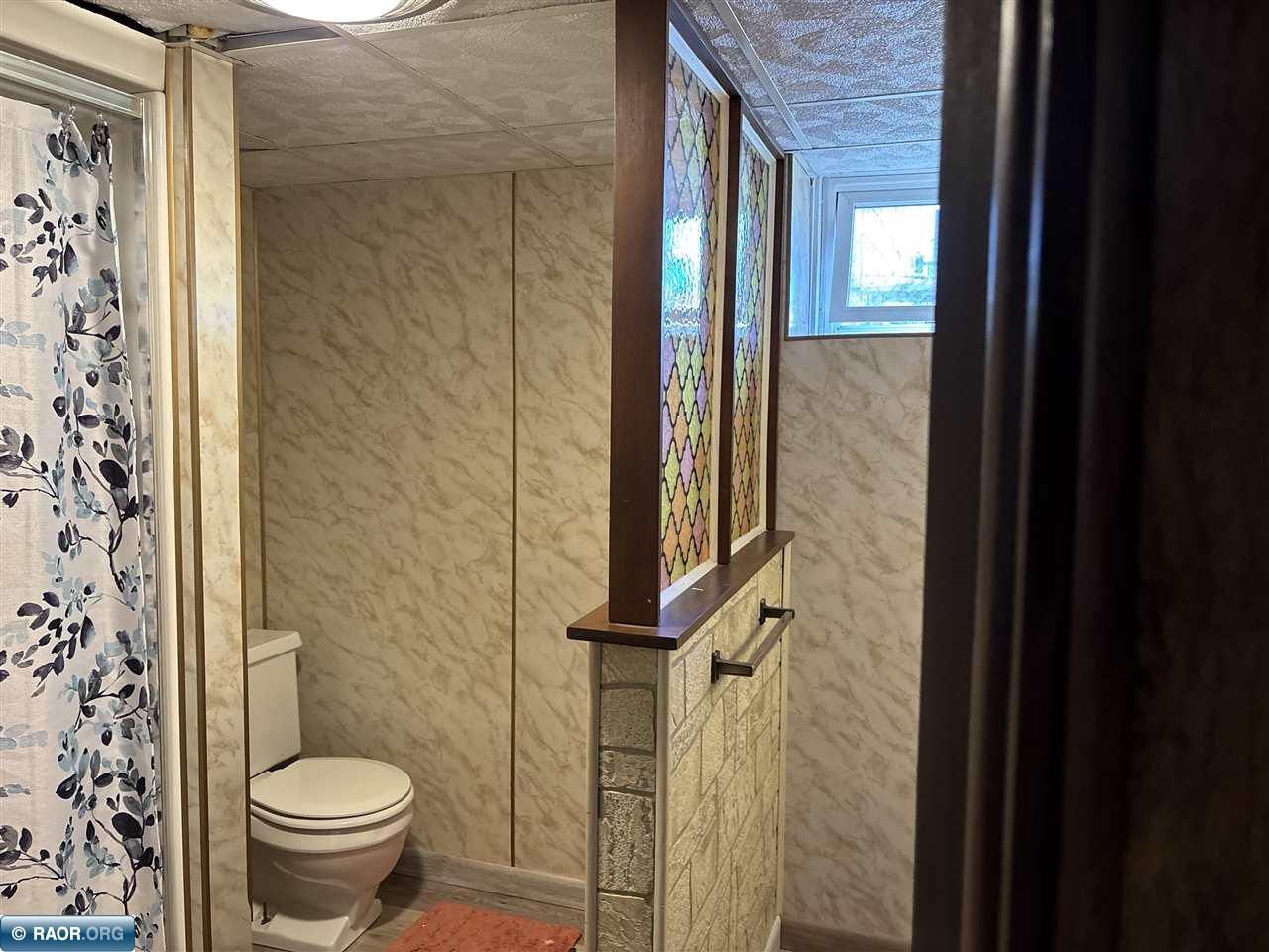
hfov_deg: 67.3
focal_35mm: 26
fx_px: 953
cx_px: 634
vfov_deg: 53.1
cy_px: 476
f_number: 1.6
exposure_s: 1/60
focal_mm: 5.96
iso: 320
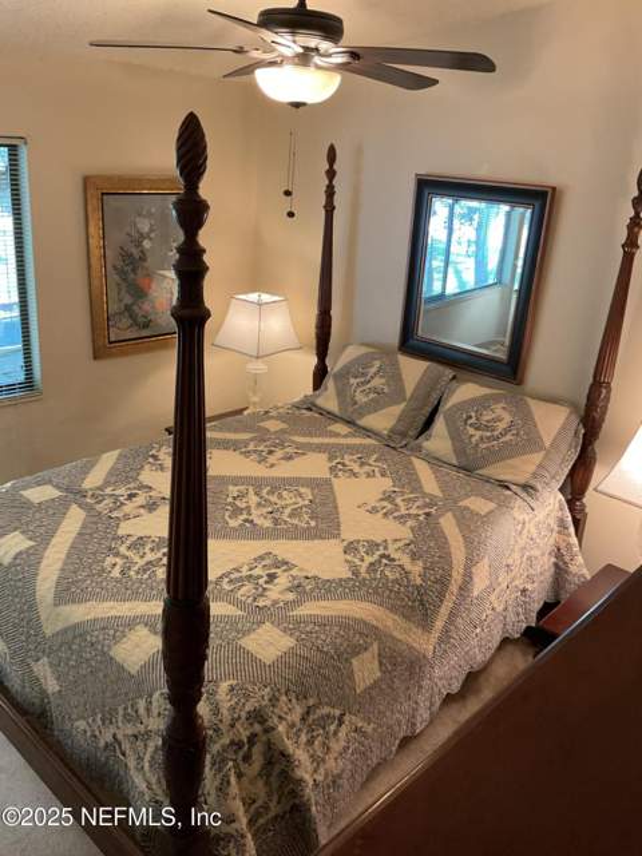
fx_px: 717
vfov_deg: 61.7
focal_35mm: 29
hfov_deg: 48.2
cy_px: 428
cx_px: 321
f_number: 1.8
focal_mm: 3
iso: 125
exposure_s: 1/60
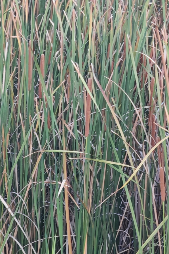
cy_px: 137
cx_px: 82
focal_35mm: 273
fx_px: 1922
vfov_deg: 7.5
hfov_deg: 5.0
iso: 400
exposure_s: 1/50
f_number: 2.4
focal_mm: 8.67
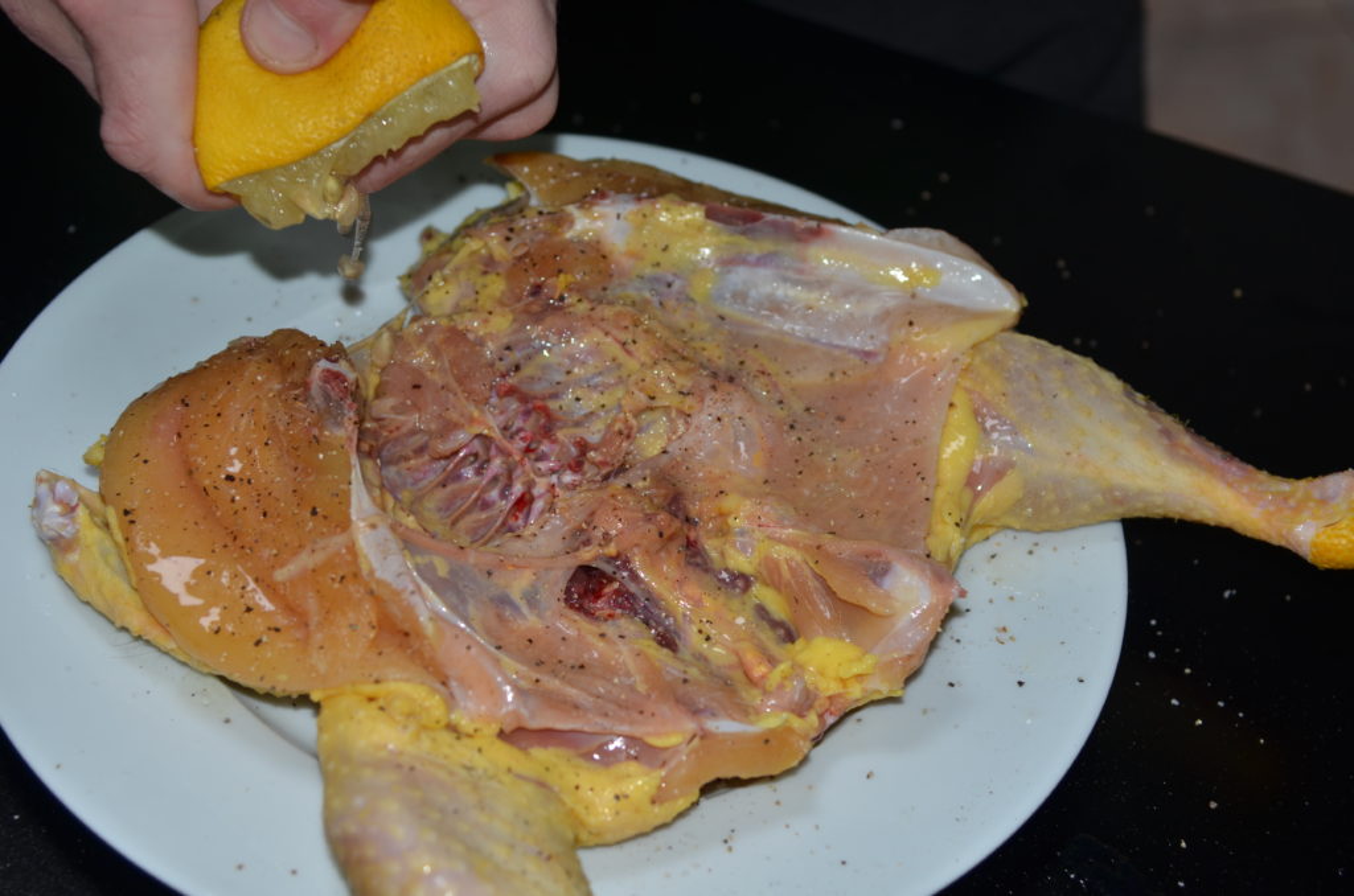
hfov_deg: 27.0
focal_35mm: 75
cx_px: 677
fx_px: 2815
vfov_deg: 18.1
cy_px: 448
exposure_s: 1/60
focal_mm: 50
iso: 160
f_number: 4
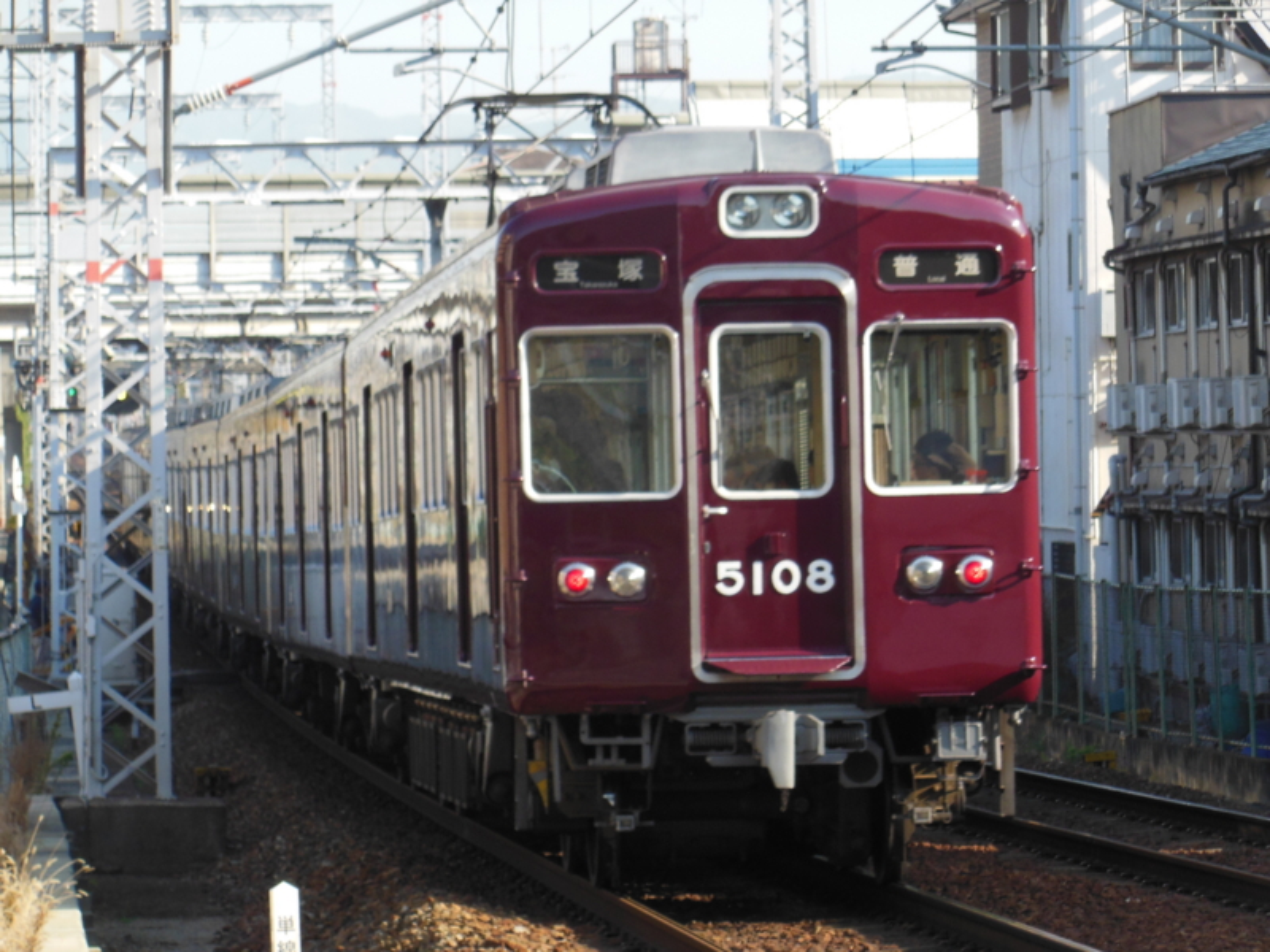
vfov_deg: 6.8
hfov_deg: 9.0
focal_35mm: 220
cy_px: 476
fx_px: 8071
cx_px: 635
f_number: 5.9
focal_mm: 39.3
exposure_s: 1/250
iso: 200
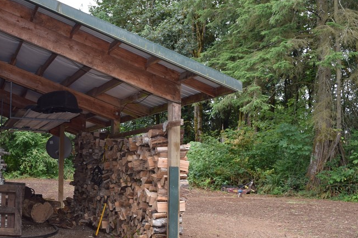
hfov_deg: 42.6
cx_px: 100
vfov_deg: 29.7
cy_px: 149
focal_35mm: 45
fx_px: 447
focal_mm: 18
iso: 180
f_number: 5.6
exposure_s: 1/125
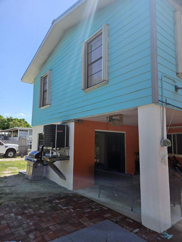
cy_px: 121
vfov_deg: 73.9
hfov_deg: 58.9
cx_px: 91
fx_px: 161
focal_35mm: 23
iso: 25
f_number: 1.8
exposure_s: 1/997
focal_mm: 5.4
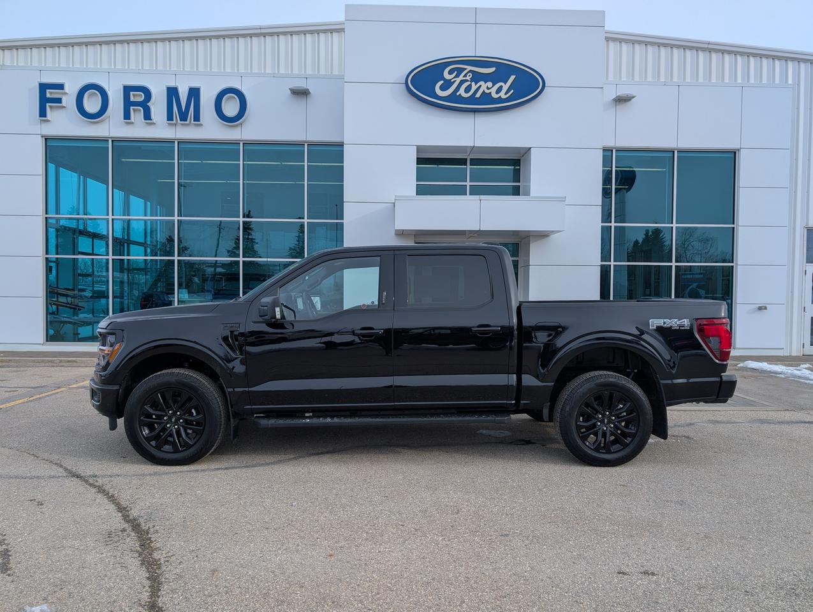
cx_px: 406
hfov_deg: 71.5
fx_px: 564
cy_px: 306
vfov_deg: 56.9
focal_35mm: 24
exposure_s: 1/877
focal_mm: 6.9
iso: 20
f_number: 1.68
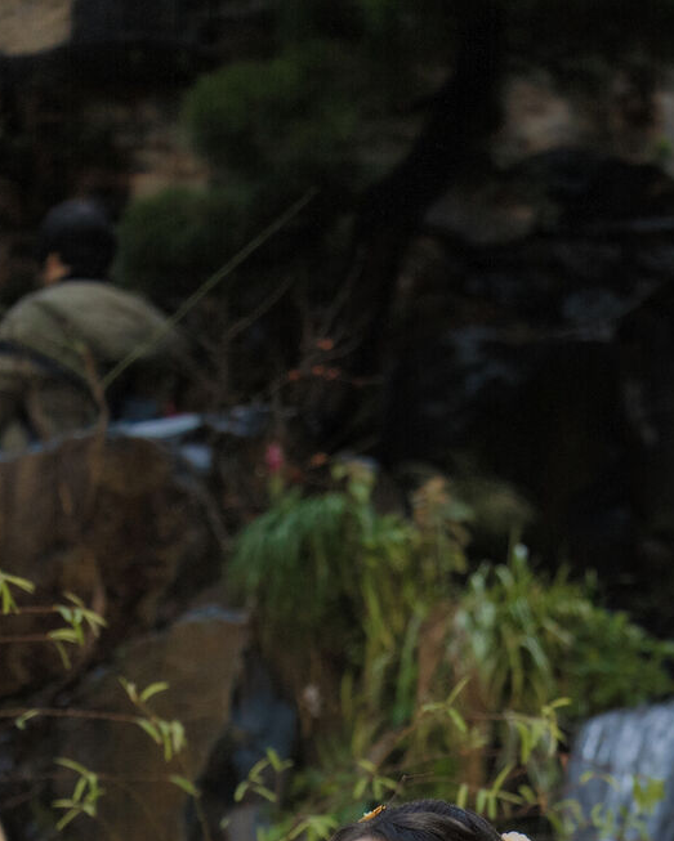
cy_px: 1137
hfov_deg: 8.5
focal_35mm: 181
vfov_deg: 10.4
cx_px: 548
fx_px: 4510
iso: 400
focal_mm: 70
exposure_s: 1/125
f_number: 2.8
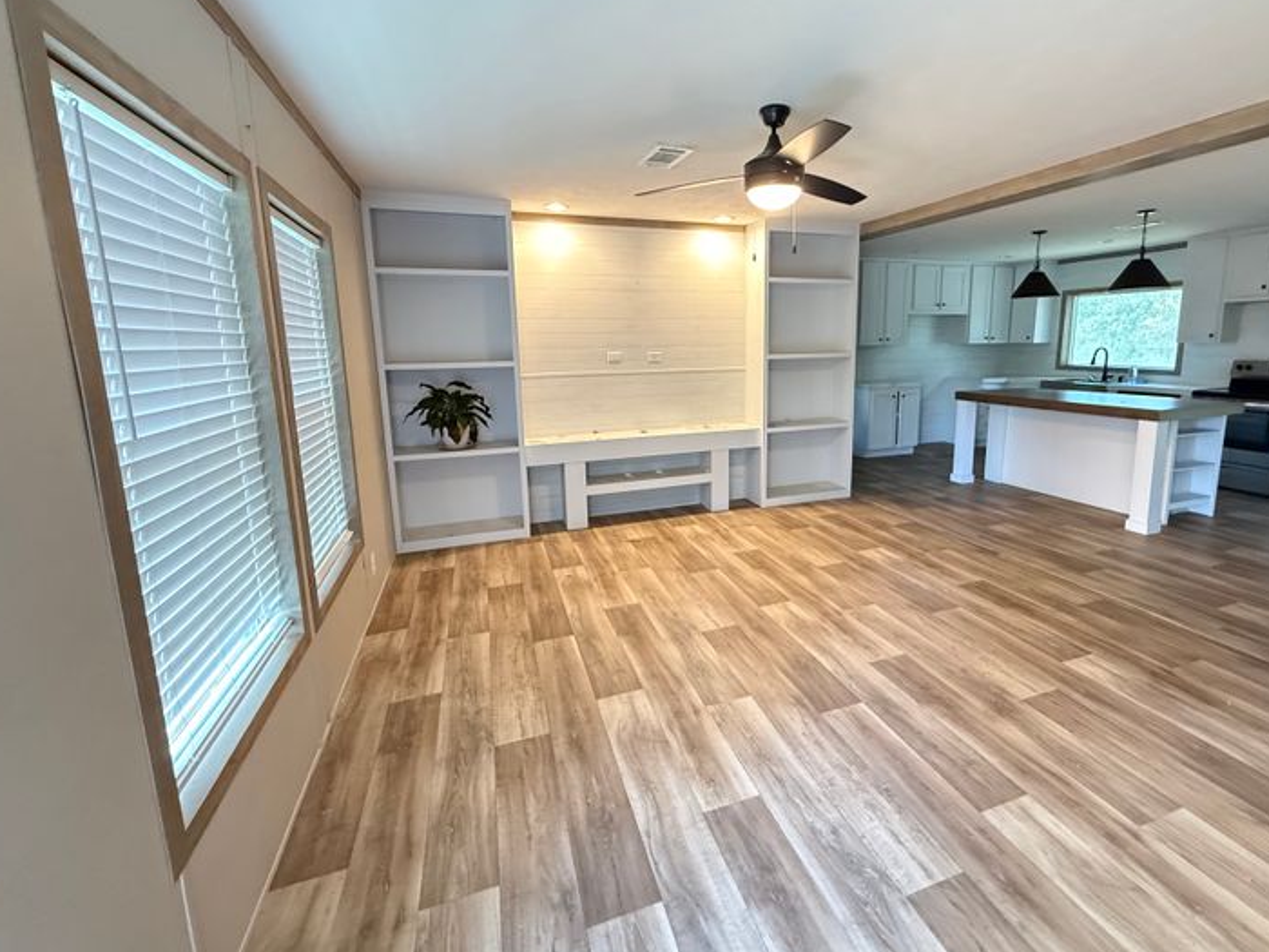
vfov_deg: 78.0
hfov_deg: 94.2
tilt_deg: -7.6
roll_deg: -1.2
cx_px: 700
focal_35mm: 16
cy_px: 437
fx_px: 587
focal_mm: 2.22
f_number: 2.2
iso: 800
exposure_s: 1/60
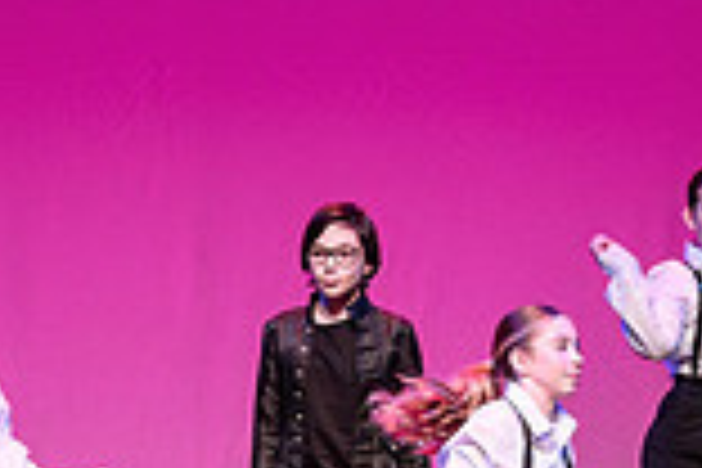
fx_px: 7370
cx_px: 281
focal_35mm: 378
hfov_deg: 5.5
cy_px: 337
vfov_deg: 3.6
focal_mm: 86
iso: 800
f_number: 2.8
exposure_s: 1/500
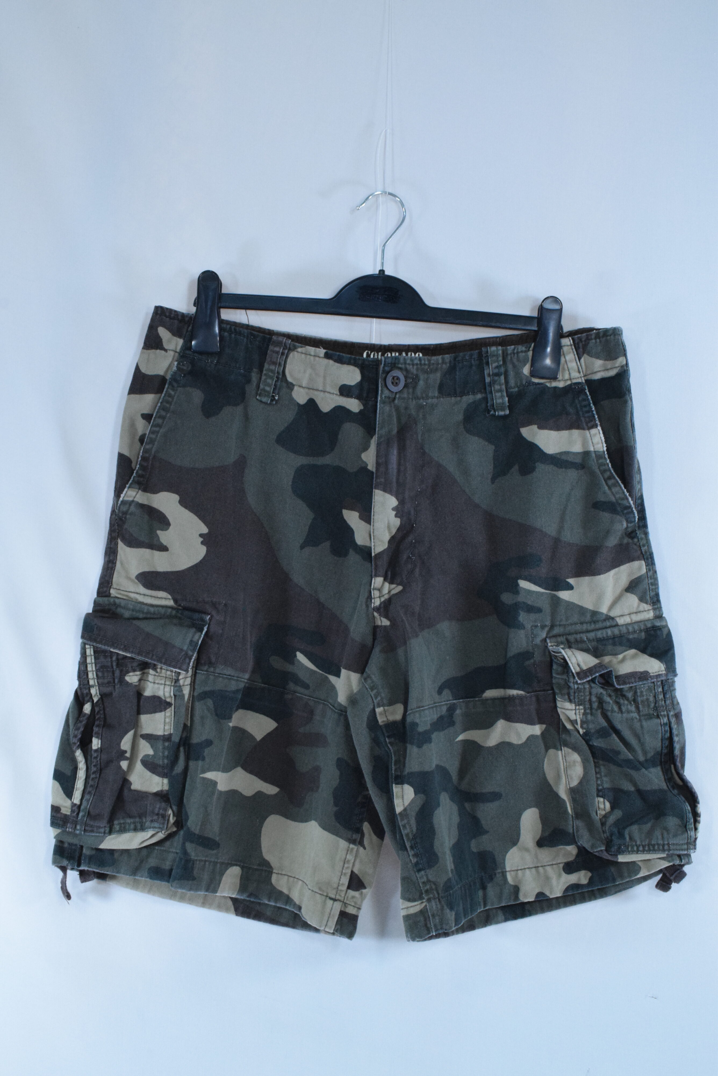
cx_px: 359
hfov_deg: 33.0
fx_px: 1211
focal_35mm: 40
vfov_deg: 47.9
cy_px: 538
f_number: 13
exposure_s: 1/160
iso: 3200
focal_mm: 27
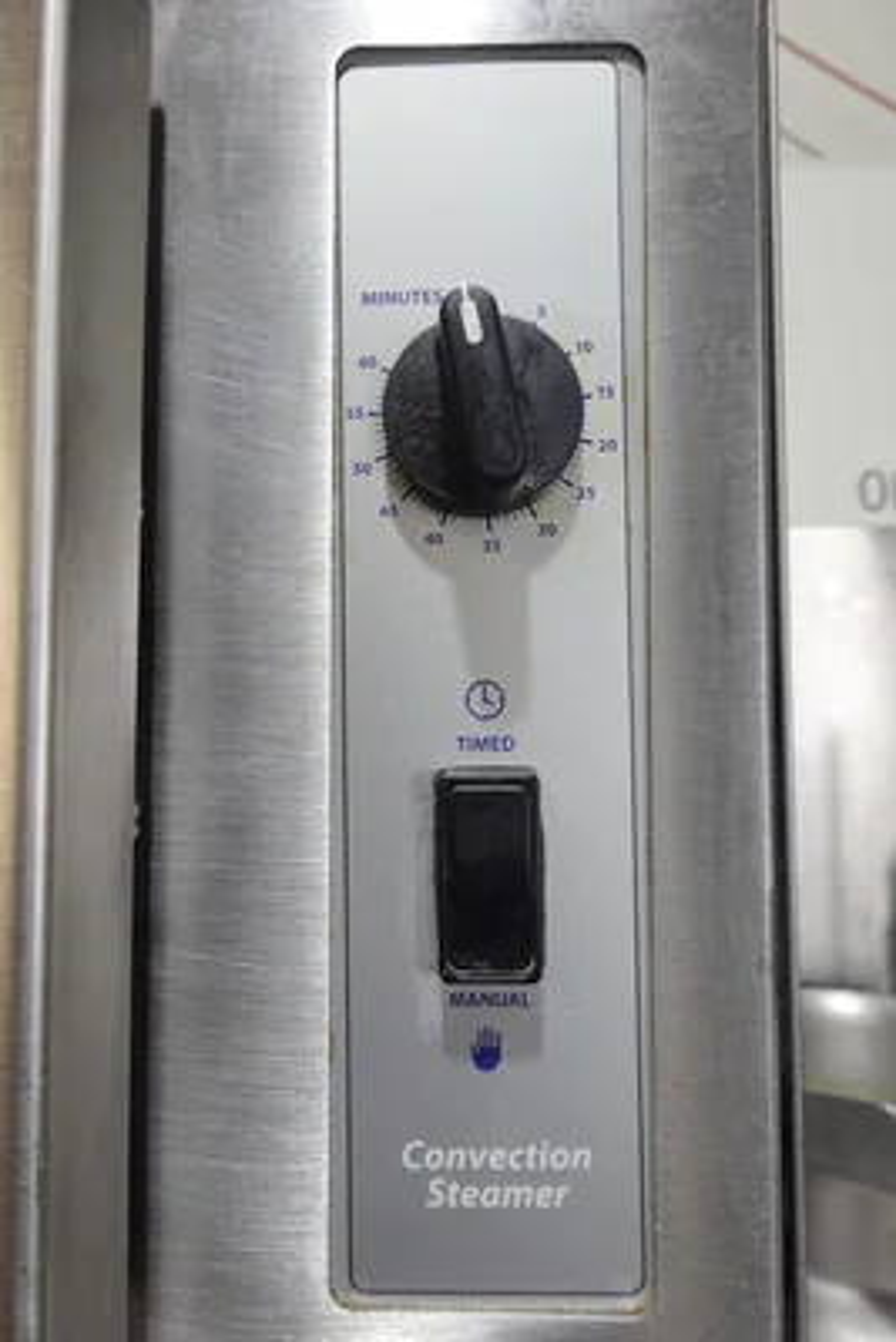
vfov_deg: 69.4
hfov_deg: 49.6
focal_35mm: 26
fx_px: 970
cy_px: 671
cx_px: 448
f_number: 3.5
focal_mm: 9.54
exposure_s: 1/30
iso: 250
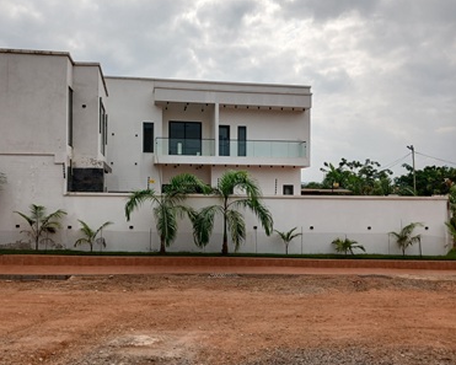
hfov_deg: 60.4
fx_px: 391
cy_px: 187
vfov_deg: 50.0
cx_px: 211
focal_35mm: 29
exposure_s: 1/736
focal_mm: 3.98
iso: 20
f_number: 1.8
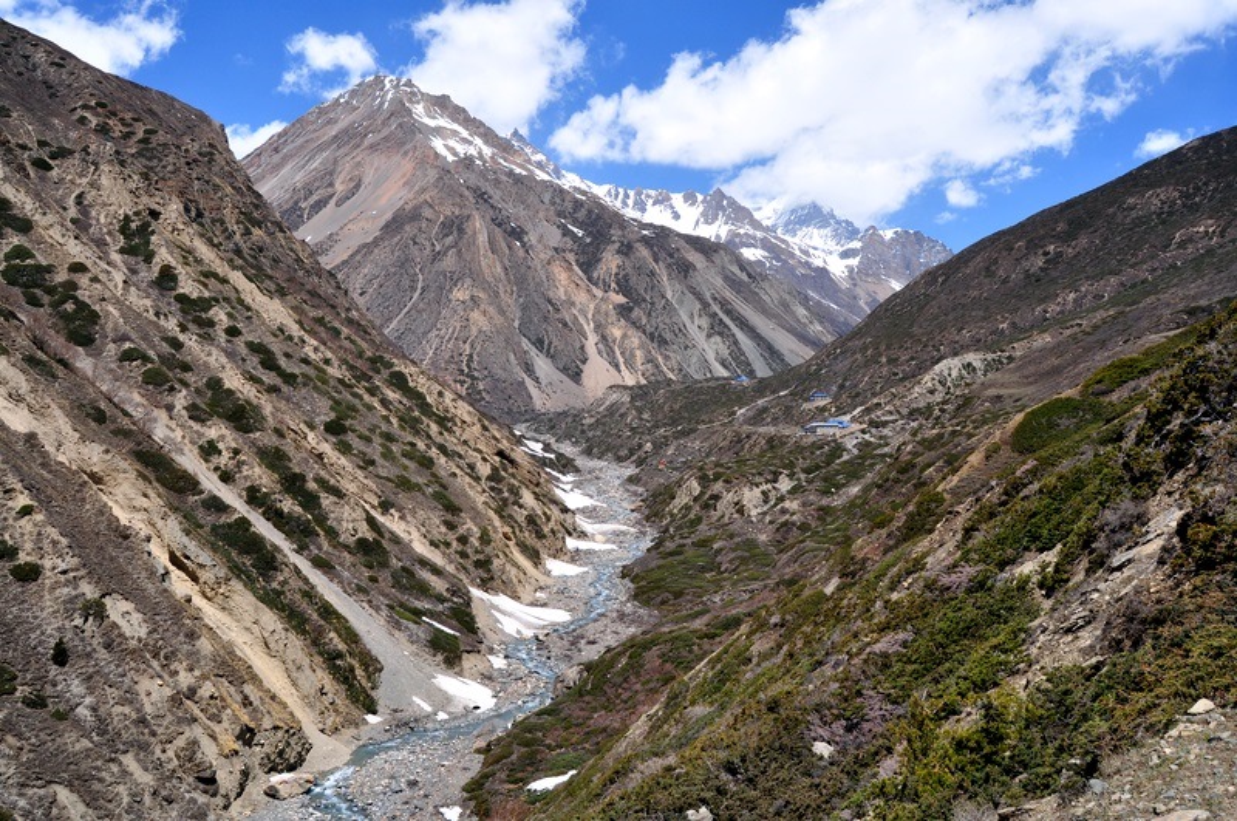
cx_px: 618
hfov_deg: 62.0
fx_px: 1029
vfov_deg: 43.5
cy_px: 410
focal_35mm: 30
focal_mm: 20
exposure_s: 1/400
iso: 200
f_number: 11
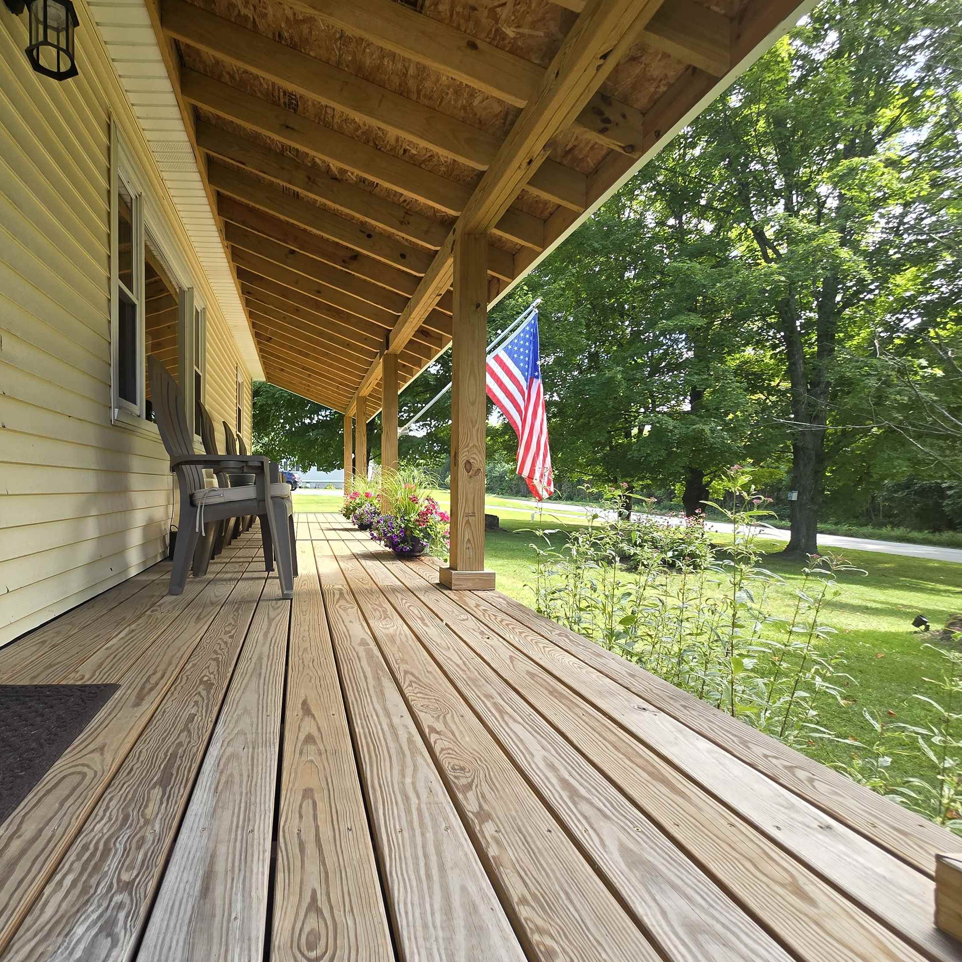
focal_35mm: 16
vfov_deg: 87.4
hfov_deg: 83.9
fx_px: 503
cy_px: 500
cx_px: 309
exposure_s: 1/359
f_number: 2.2
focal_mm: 2.2
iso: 100
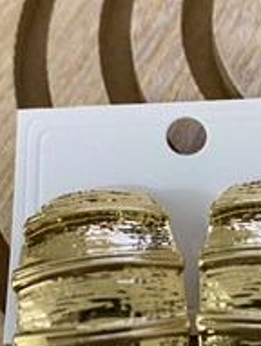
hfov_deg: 26.8
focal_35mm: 54
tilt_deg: -61.8
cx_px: 192
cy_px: 256
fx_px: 541
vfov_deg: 34.8
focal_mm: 4.25
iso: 500
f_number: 1.8
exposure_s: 1/33
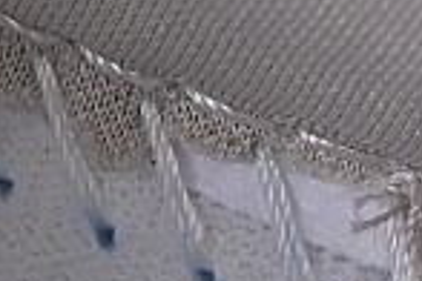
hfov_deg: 3.7
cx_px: -60
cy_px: 665
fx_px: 6470
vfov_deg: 2.5
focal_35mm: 552
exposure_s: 1/80
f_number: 7.1
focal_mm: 50
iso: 160
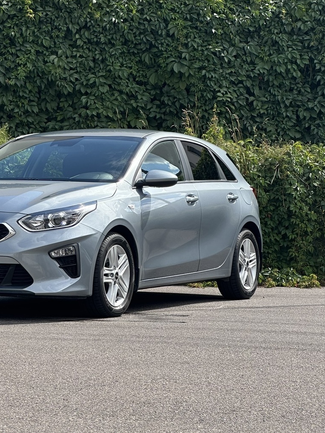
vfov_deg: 16.2
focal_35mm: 121
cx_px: 82
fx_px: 1514
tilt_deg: +4.2
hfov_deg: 12.2
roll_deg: +0.0
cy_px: 120
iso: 32
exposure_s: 1/547
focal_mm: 9
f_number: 2.8
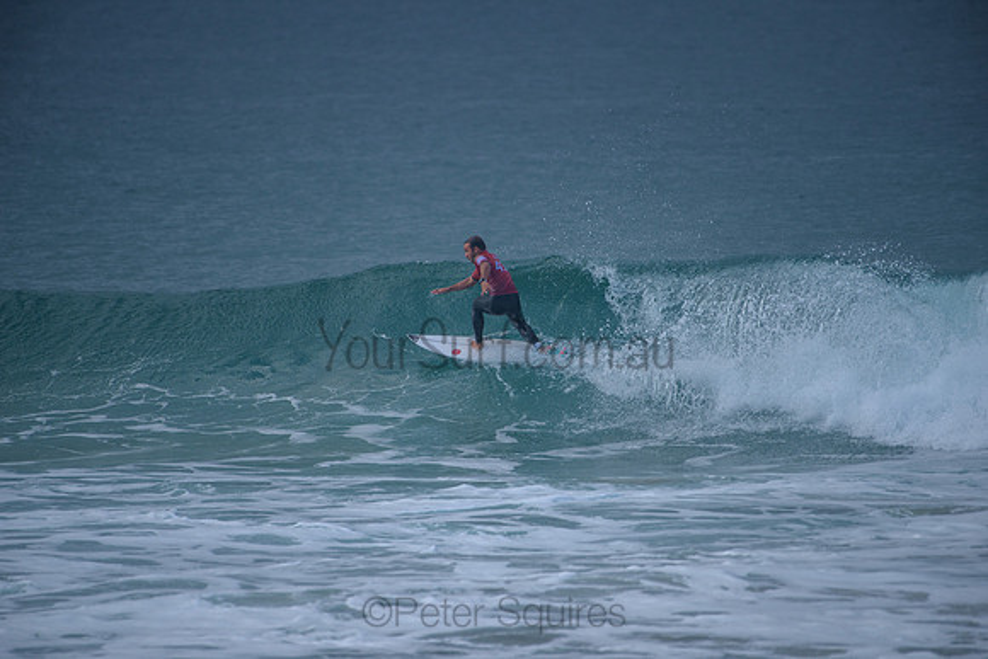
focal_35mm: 509
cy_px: 330
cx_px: 494
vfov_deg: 2.7
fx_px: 13964
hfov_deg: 4.1
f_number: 5.6
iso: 280
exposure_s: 1/2000
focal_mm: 500
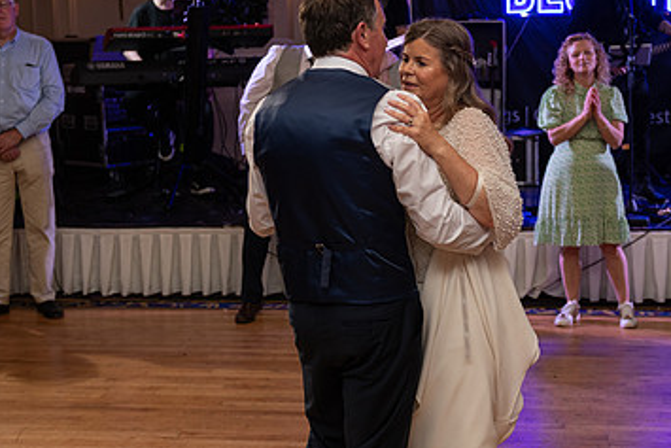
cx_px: 391
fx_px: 1156
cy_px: 177
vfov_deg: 21.9
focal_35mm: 62
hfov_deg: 32.3
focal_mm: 38
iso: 500
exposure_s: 1/160
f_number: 3.5
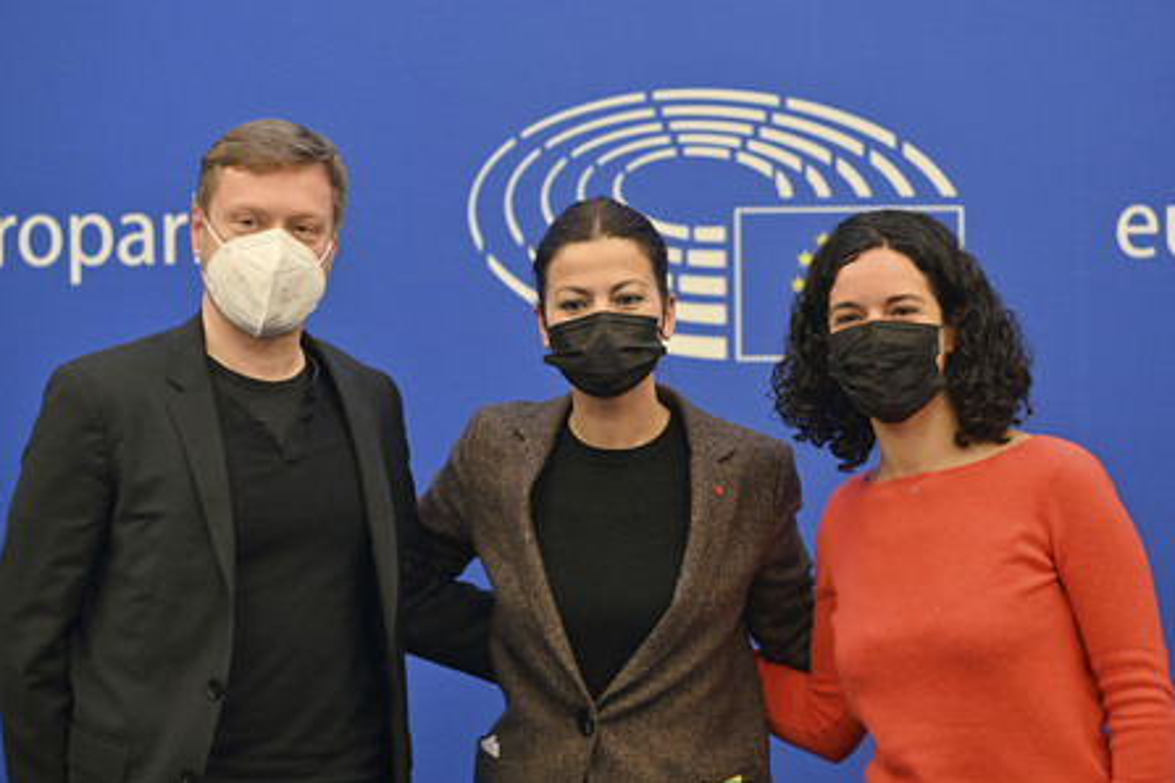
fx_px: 3818
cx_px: 590
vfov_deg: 11.7
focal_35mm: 117
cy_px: 392
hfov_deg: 17.5
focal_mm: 116
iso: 640
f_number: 2.8
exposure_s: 1/160
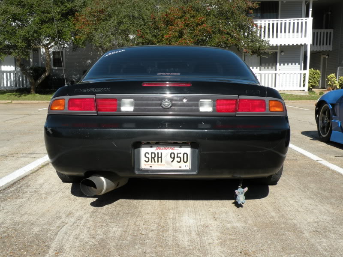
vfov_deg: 34.3
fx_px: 416
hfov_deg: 44.8
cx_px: 172
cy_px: 128
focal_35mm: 42
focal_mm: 7.4
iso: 64
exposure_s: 1/233
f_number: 6.3
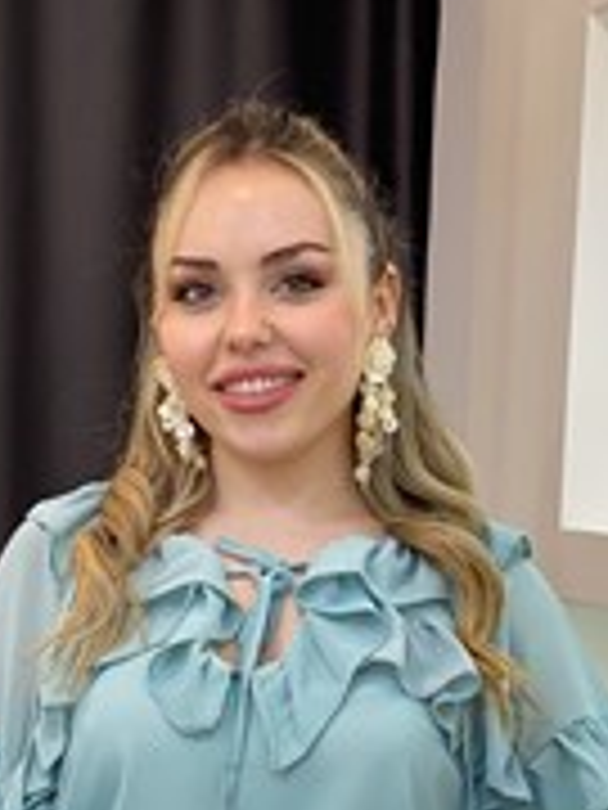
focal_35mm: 119
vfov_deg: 16.1
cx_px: 342
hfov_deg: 12.4
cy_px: 853
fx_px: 2787
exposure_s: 1/100
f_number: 2
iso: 100
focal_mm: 6
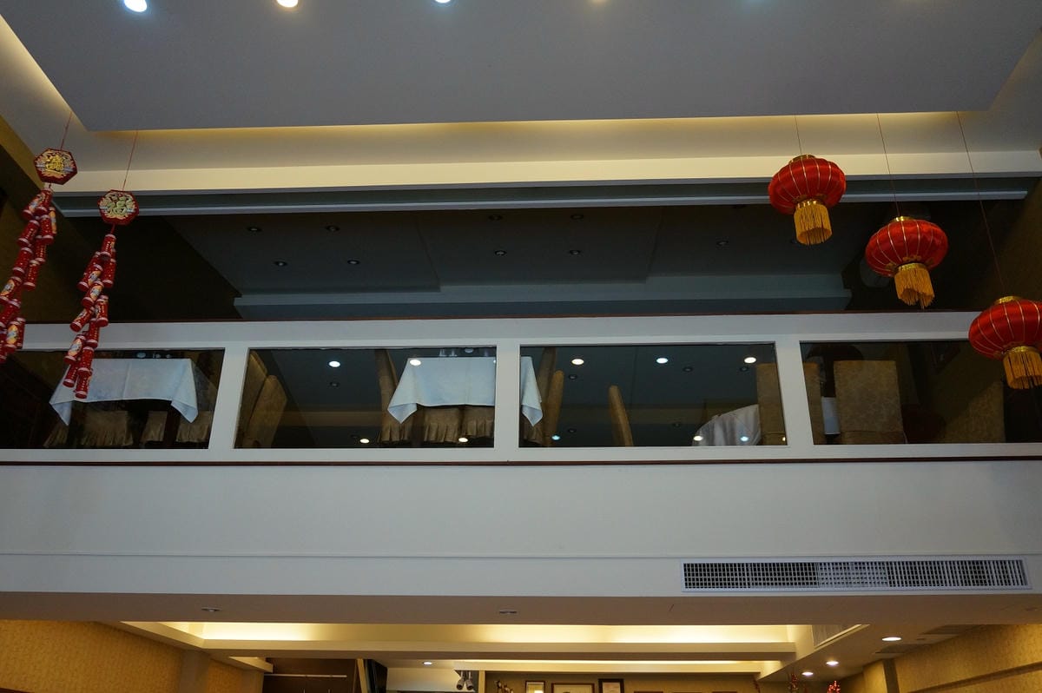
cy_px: 346
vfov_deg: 41.6
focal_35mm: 32
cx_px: 521
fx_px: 911
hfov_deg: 59.5
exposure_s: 1/160
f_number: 4
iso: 640
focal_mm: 21
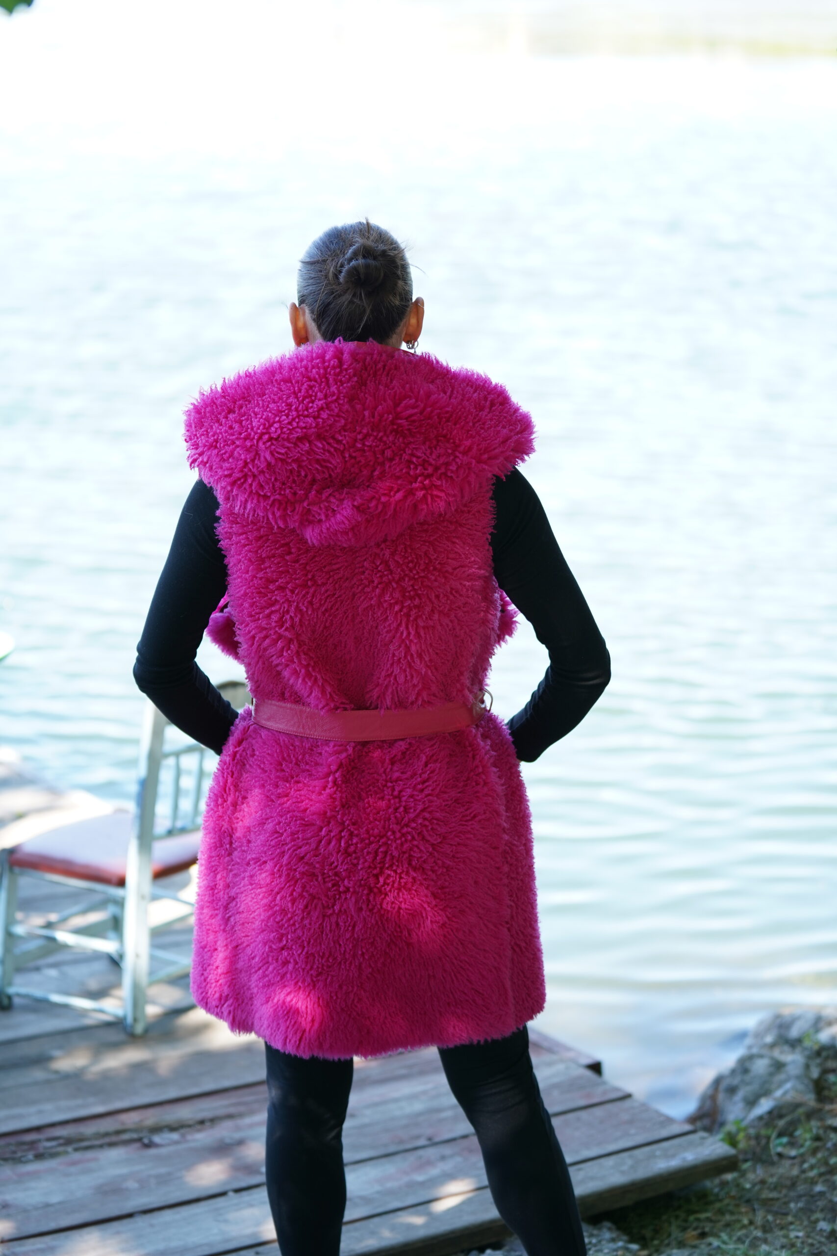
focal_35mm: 70
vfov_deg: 28.8
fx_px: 2441
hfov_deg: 19.5
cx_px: 418
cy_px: 628
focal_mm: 70
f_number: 2.8
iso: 250
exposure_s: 1/320
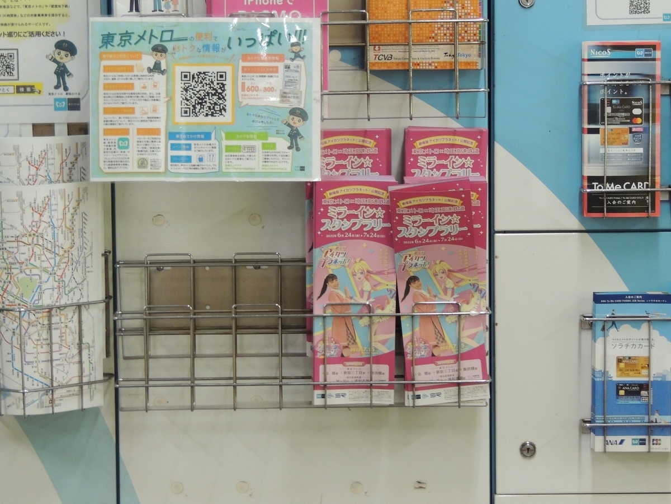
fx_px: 2811
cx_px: 336
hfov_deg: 13.6
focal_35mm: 145
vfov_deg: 10.2
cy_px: 252
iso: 640
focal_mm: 25.8
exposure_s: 1/30
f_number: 4.4
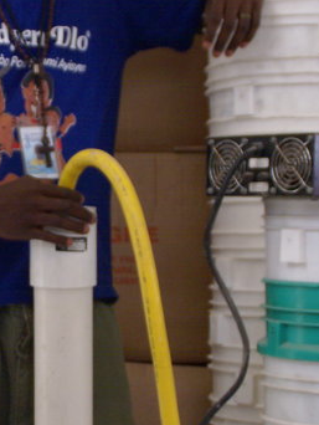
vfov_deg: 16.3
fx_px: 1485
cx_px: 28
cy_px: 198
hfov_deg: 12.2
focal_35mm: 121
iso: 400
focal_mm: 28
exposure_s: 1/25
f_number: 4
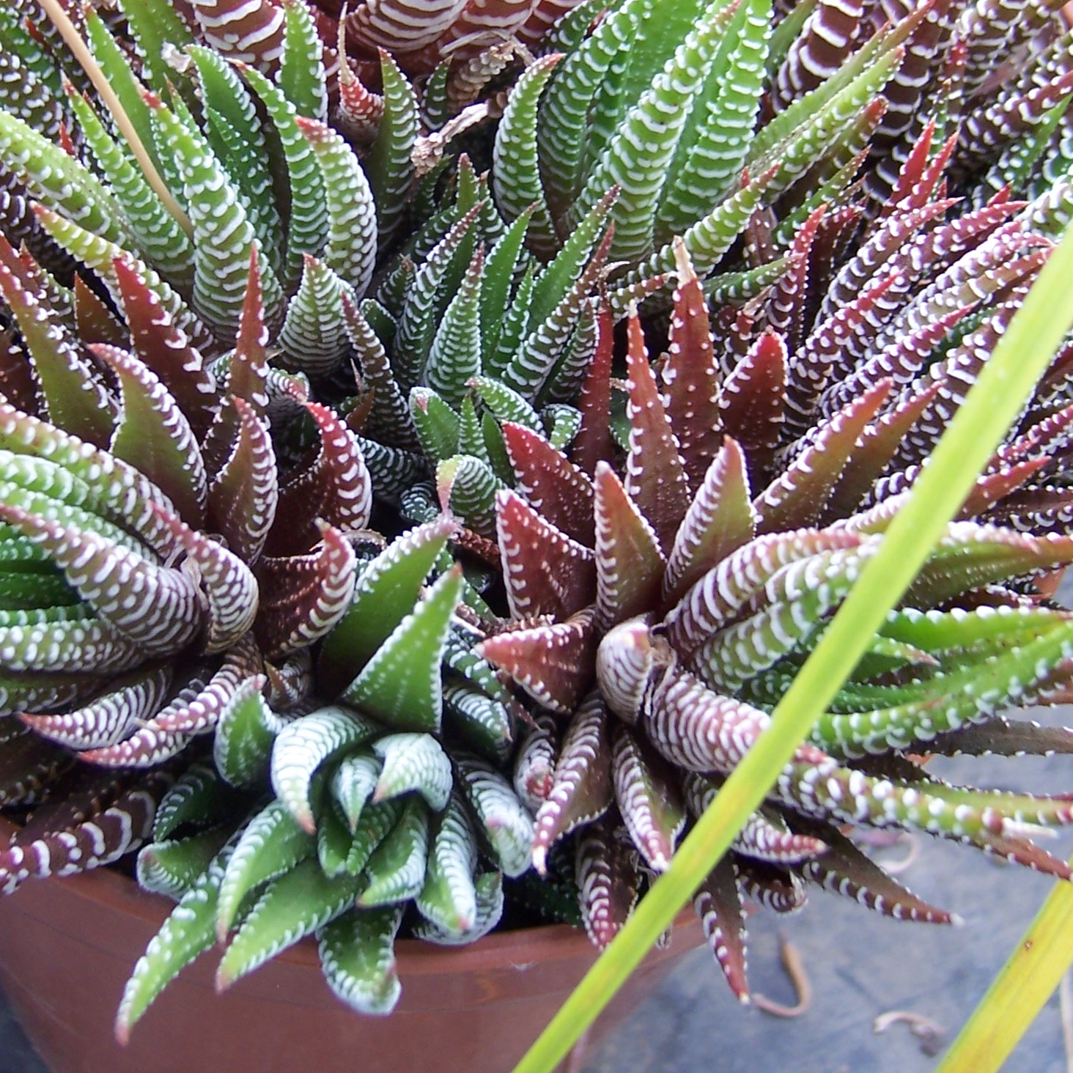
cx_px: 483
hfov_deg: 30.5
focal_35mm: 56
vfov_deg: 30.0
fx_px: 1964
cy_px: 257
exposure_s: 1/30
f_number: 2.8
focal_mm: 6.2
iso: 80
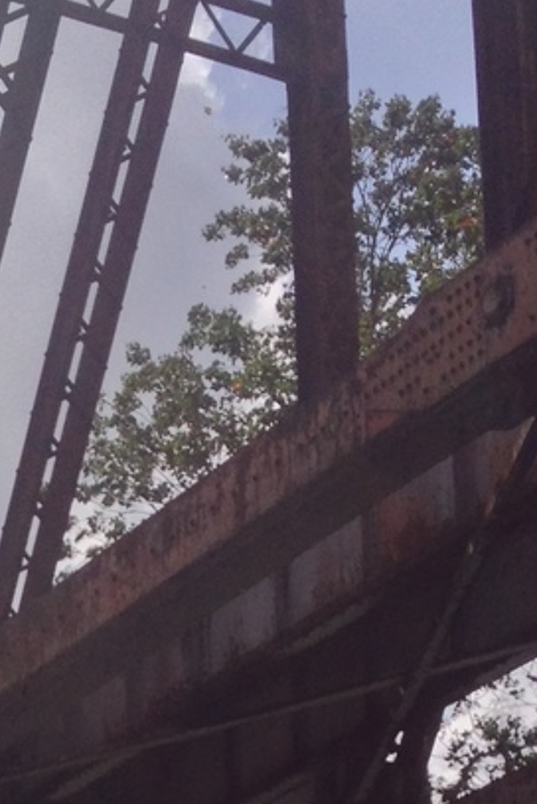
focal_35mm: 143
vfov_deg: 13.6
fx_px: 3194
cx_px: -170
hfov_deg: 9.4
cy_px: 1154
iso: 50
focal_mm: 4.28
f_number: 2.4
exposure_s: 1/2208
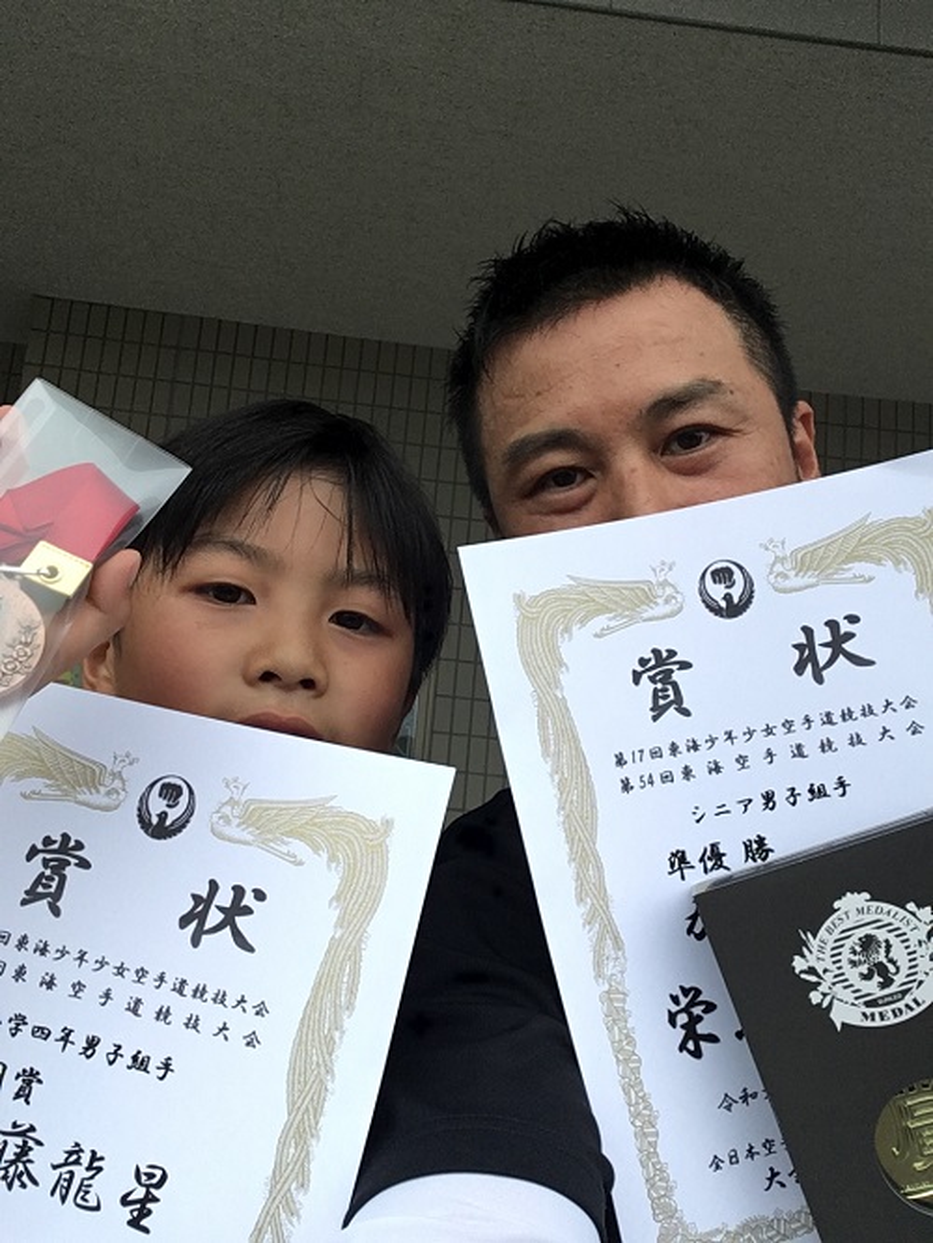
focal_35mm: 31
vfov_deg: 58.3
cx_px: 466
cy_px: 622
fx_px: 1113
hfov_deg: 45.5
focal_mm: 2.15
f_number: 2.4
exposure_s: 1/275
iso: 50
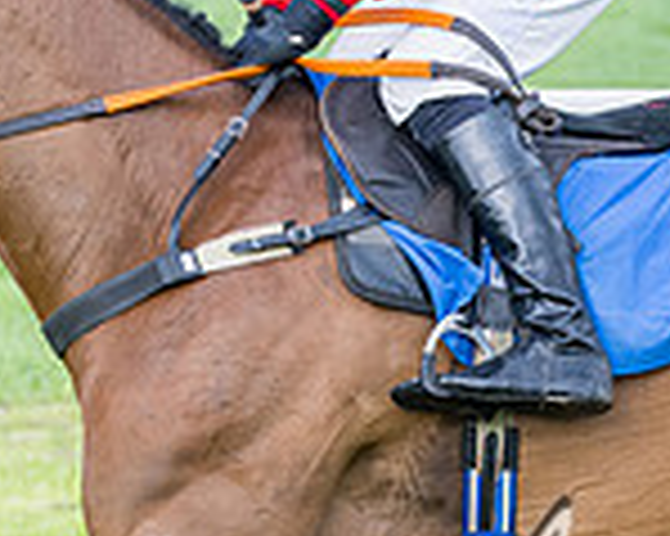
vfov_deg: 4.2
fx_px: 7253
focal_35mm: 366
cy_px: 324
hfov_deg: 5.3
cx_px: 870
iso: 400
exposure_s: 1/2000
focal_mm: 70
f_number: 4
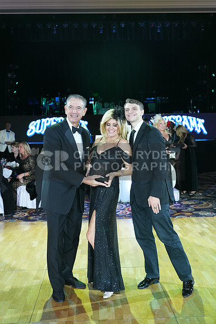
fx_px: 360
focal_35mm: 40
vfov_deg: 48.4
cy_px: 162
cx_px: 108
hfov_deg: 33.4
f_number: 4.5
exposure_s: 1/250
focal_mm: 40
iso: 2000
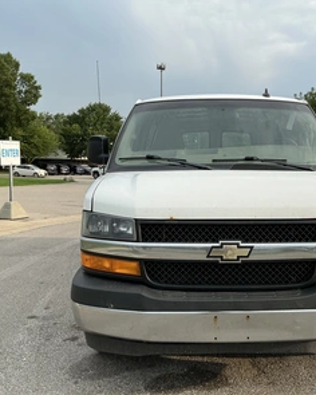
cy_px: 200
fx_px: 433
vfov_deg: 49.1
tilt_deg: -1.7
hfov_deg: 39.5
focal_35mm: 37
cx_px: 217
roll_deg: -0.6
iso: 25
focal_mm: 3
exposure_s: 1/944
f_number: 1.8
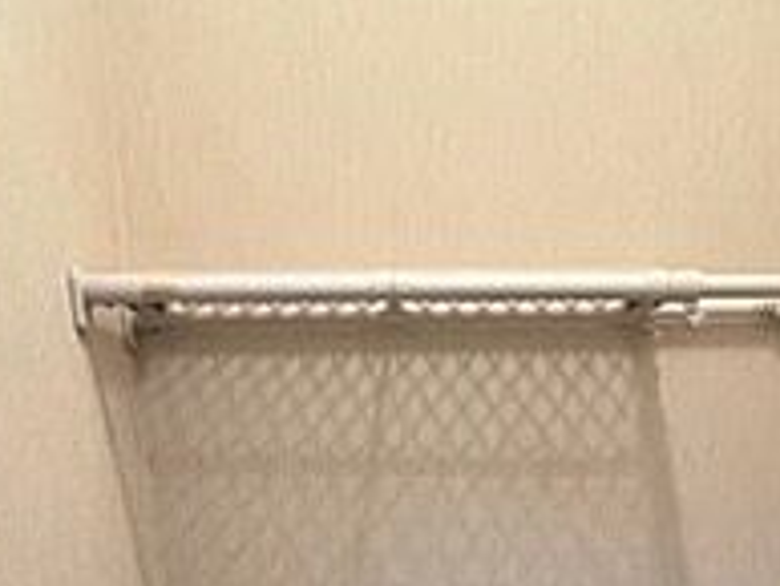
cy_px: 925
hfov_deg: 43.8
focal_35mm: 43
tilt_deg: -26.1
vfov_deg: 24.4
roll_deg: +0.1
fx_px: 970
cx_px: 396
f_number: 1.8
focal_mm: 1.57
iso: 200
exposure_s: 1/60
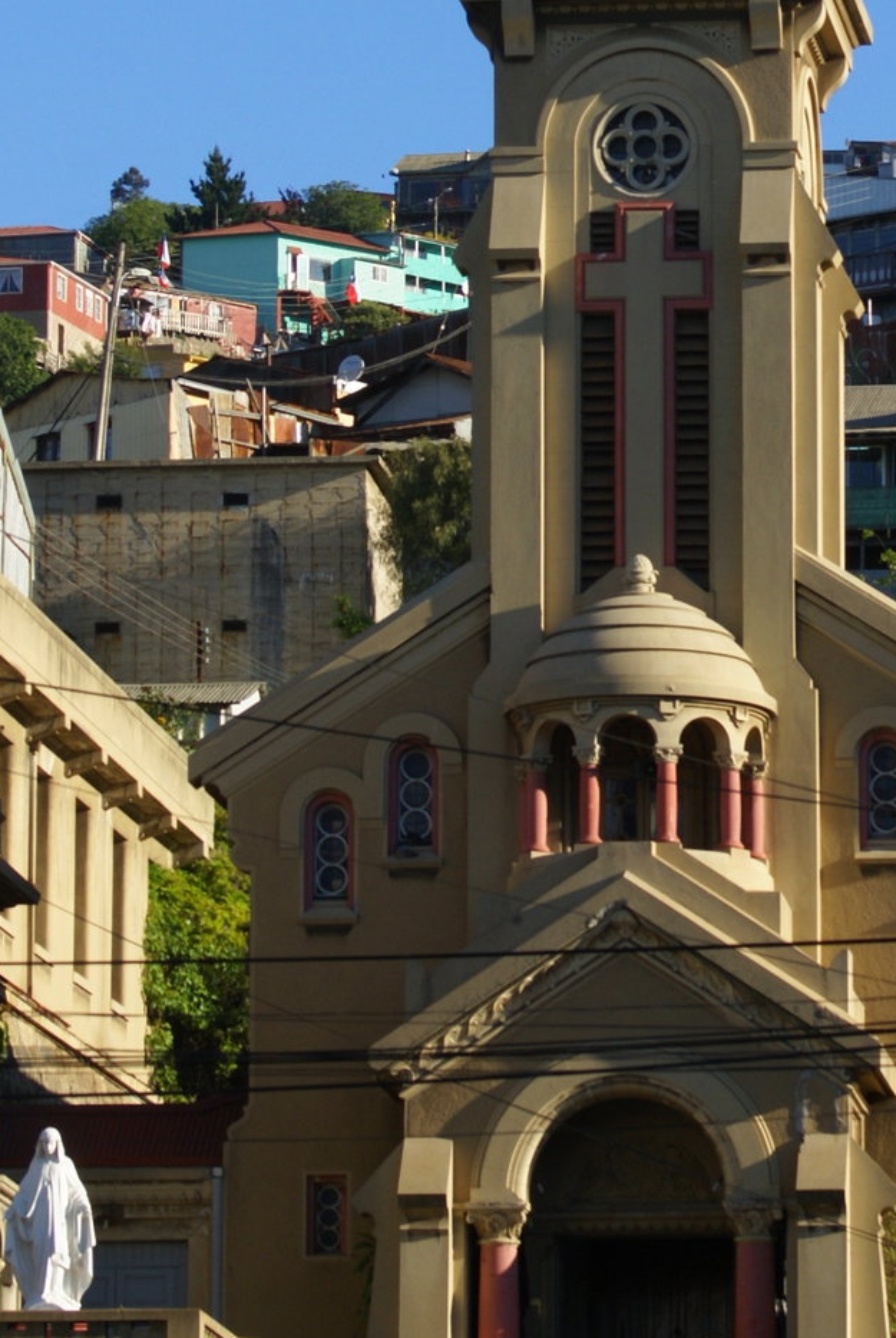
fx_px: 9114
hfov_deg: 5.6
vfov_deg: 8.4
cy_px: 375
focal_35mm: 245
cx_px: 685
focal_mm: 85
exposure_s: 1/200
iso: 100
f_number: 9
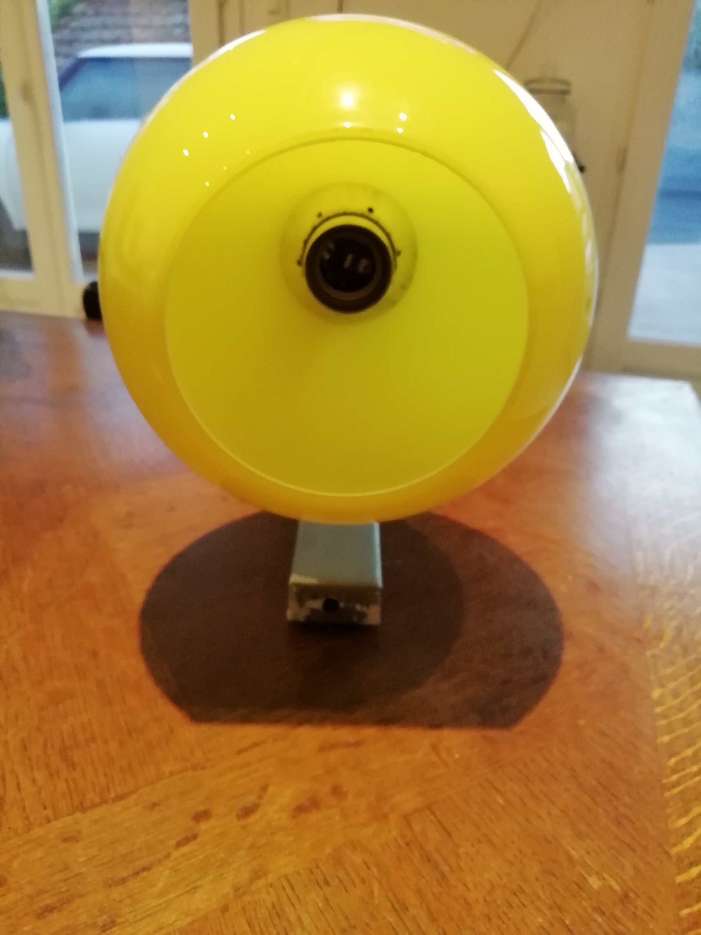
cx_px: 350
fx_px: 702
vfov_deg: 67.3
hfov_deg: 53.1
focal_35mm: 26
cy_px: 468
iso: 400
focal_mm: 3.21
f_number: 2.2
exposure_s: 1/25
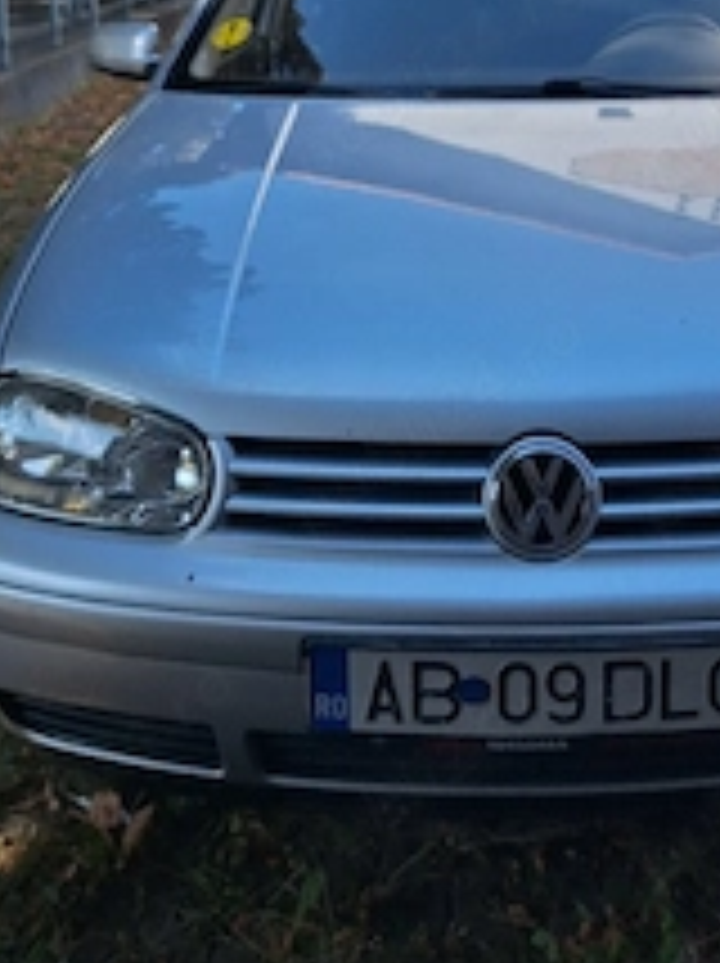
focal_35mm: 43
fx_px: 1195
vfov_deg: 41.0
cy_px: 126
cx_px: 526
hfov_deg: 33.0
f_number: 1.8
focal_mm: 5.54
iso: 40
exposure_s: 1/1429
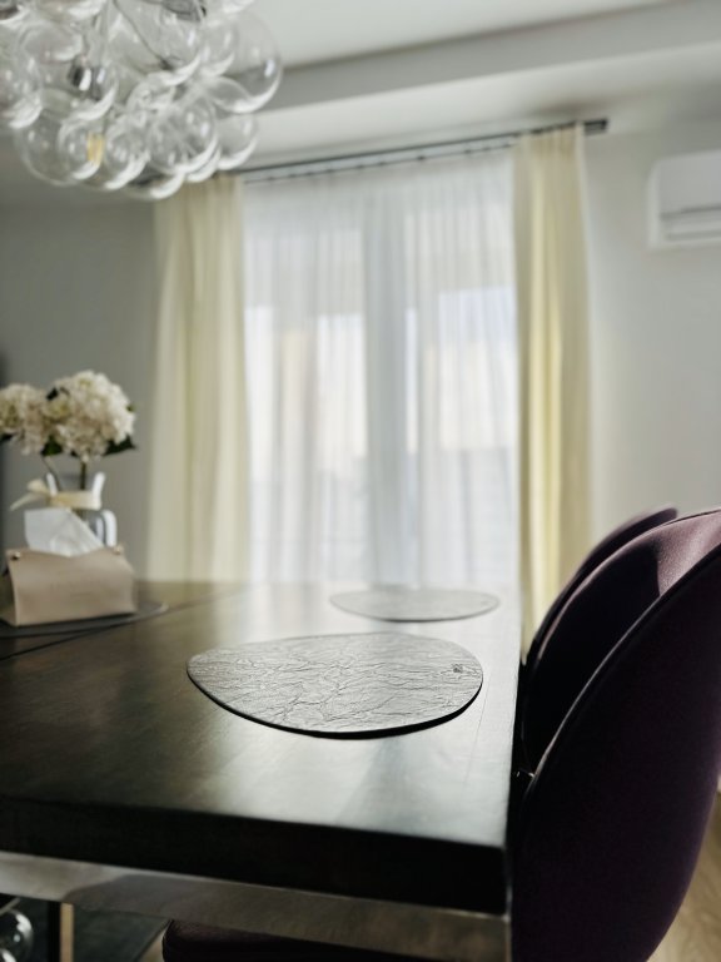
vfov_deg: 71.6
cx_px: 360
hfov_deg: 56.8
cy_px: 481
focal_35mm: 24
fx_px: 667
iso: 80
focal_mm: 6.86
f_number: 1.78
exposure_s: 1/343
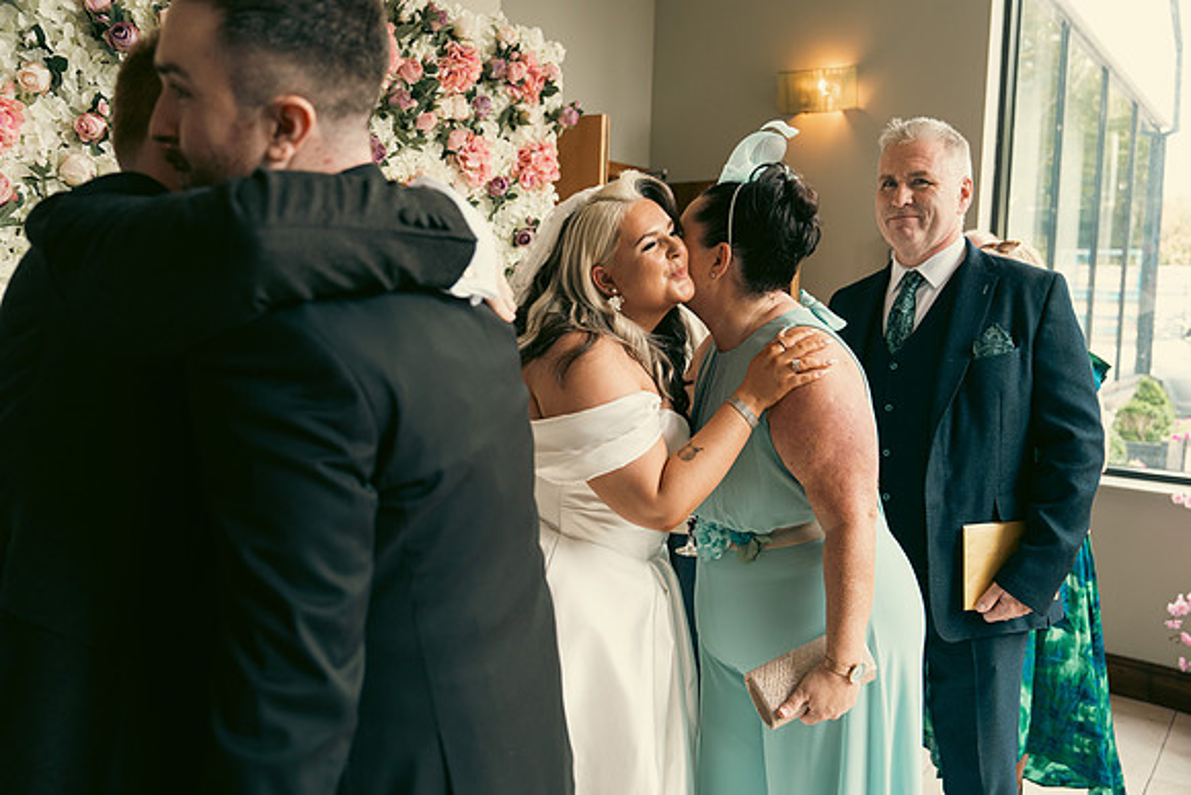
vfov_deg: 38.9
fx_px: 1125
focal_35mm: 34
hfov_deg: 55.8
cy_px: 398
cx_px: 596
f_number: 3.5
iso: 500
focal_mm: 34
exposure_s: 1/160
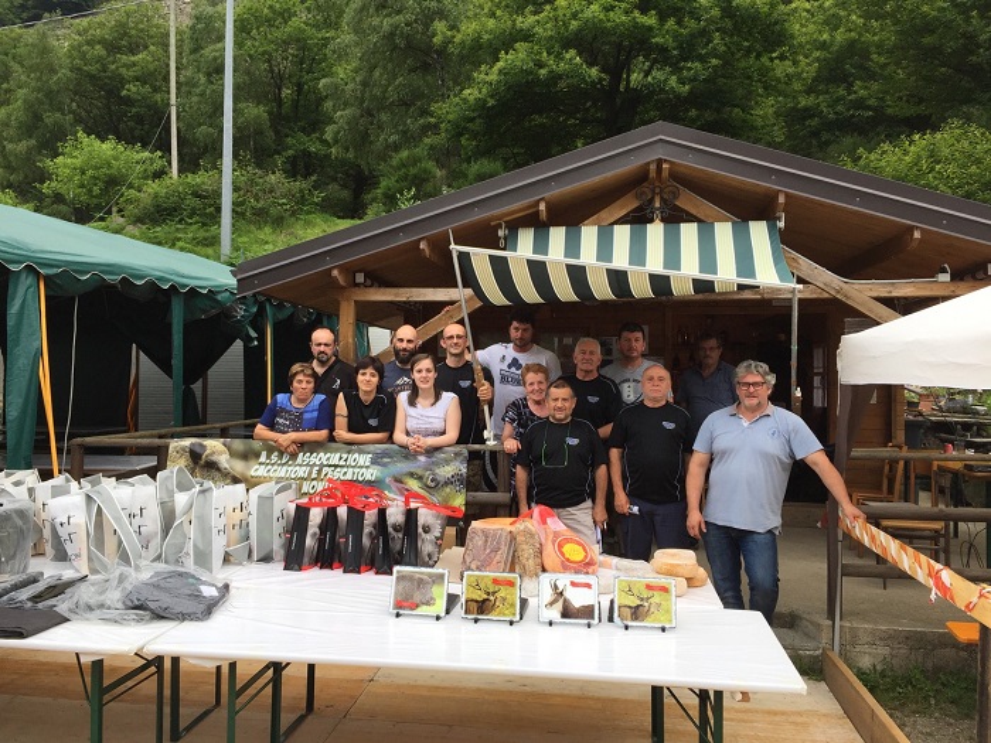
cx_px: 496
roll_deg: -1.4
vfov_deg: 48.2
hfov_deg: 61.7
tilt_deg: +0.8
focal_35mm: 29
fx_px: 830
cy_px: 372
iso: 32
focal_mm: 4.15
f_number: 2.2
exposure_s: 1/280
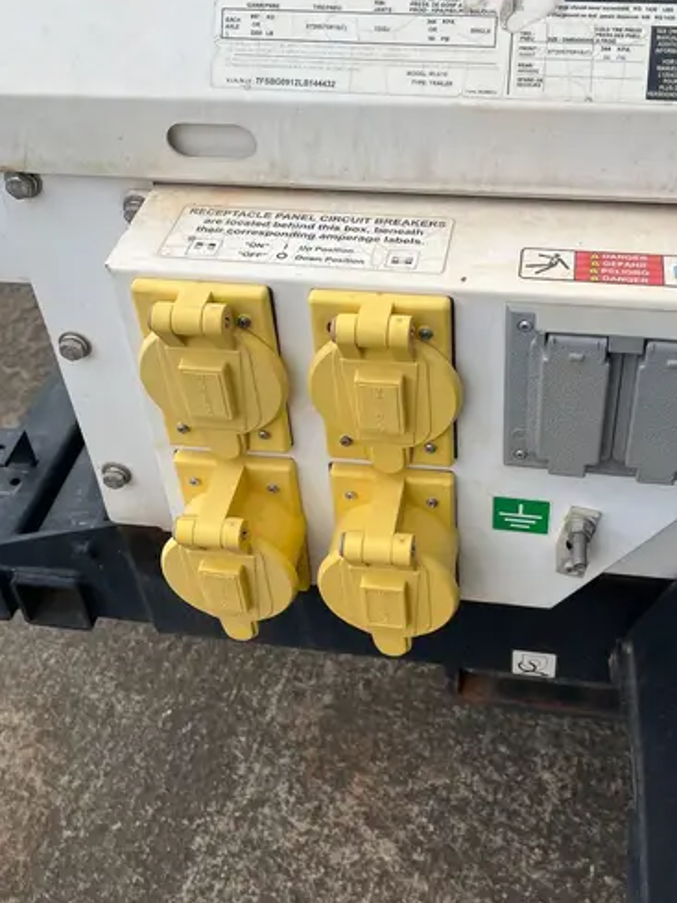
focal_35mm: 39
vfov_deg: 47.2
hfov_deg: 36.8
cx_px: 382
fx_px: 1017
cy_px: 311
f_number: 1.6
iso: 50
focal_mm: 5.1
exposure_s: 1/2062
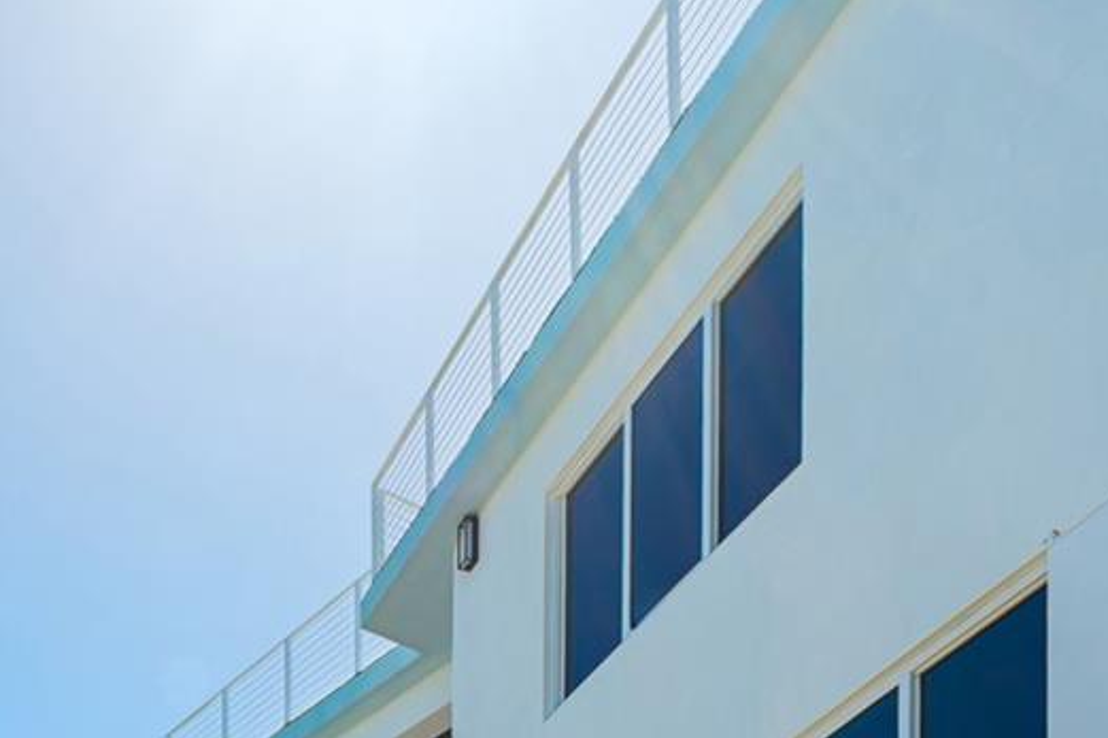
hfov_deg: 39.3
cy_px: 1091
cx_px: -36
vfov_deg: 24.6
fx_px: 1323
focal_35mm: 43
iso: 50
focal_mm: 14
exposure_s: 1/100
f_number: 11
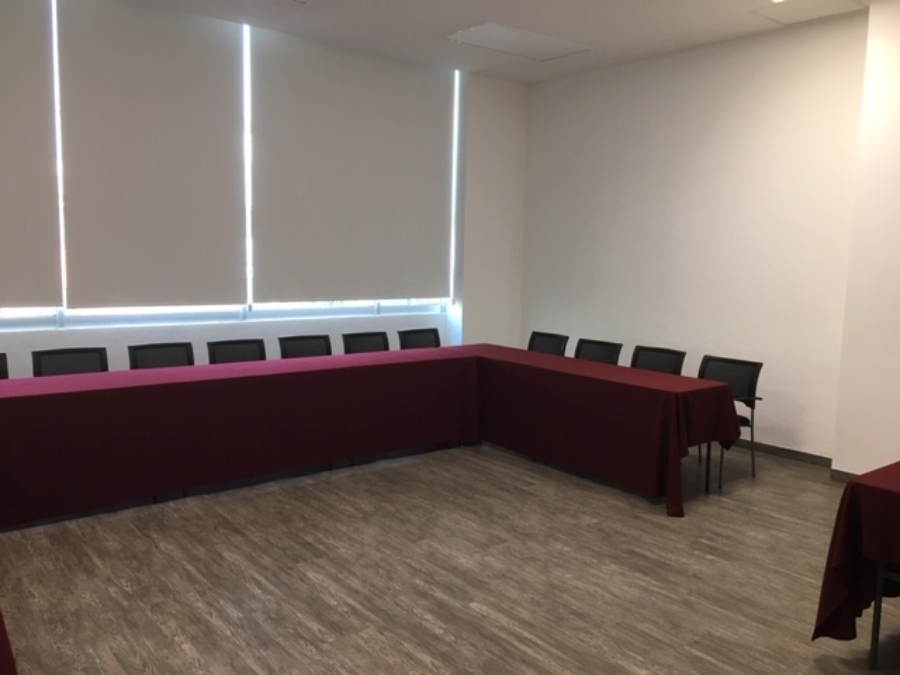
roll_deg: -2.0
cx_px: 450
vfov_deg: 48.2
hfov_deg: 61.7
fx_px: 754
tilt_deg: -5.8
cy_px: 338
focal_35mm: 29
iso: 40
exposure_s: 1/30
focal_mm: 4.15
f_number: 2.2
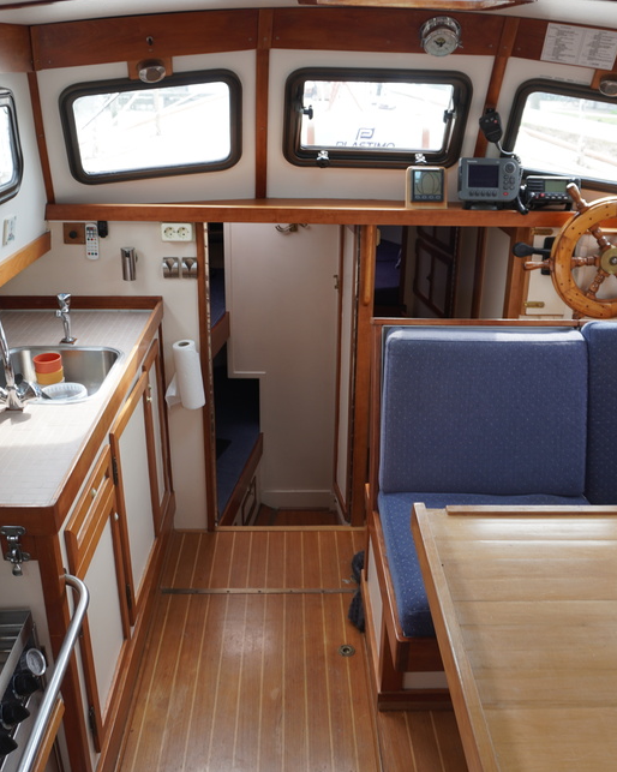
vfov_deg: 52.9
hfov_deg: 43.3
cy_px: 386
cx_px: 325
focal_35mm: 34
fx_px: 776
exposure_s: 1/60
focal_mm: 16
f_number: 4
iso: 125
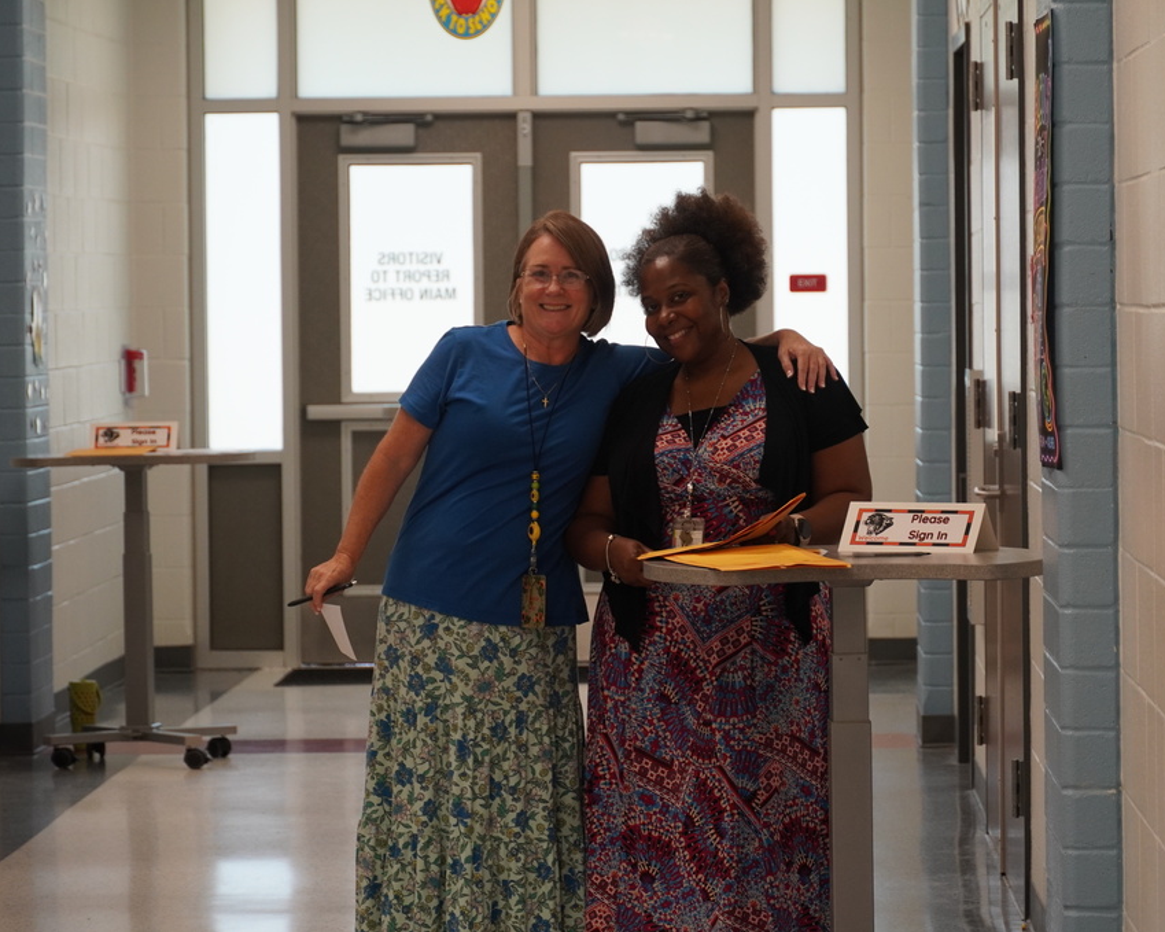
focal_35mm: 155
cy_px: 465
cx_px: 657
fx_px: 5329
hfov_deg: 12.5
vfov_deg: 10.0
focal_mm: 91
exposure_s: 1/160
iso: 800
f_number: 5.6
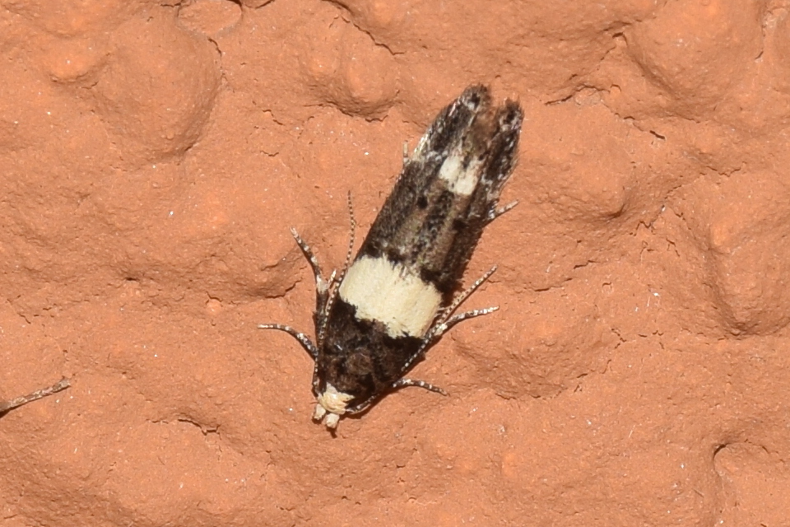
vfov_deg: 6.5
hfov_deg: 9.8
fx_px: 4608
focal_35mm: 210
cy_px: 264
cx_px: 395
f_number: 13
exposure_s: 1/160
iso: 100
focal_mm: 140
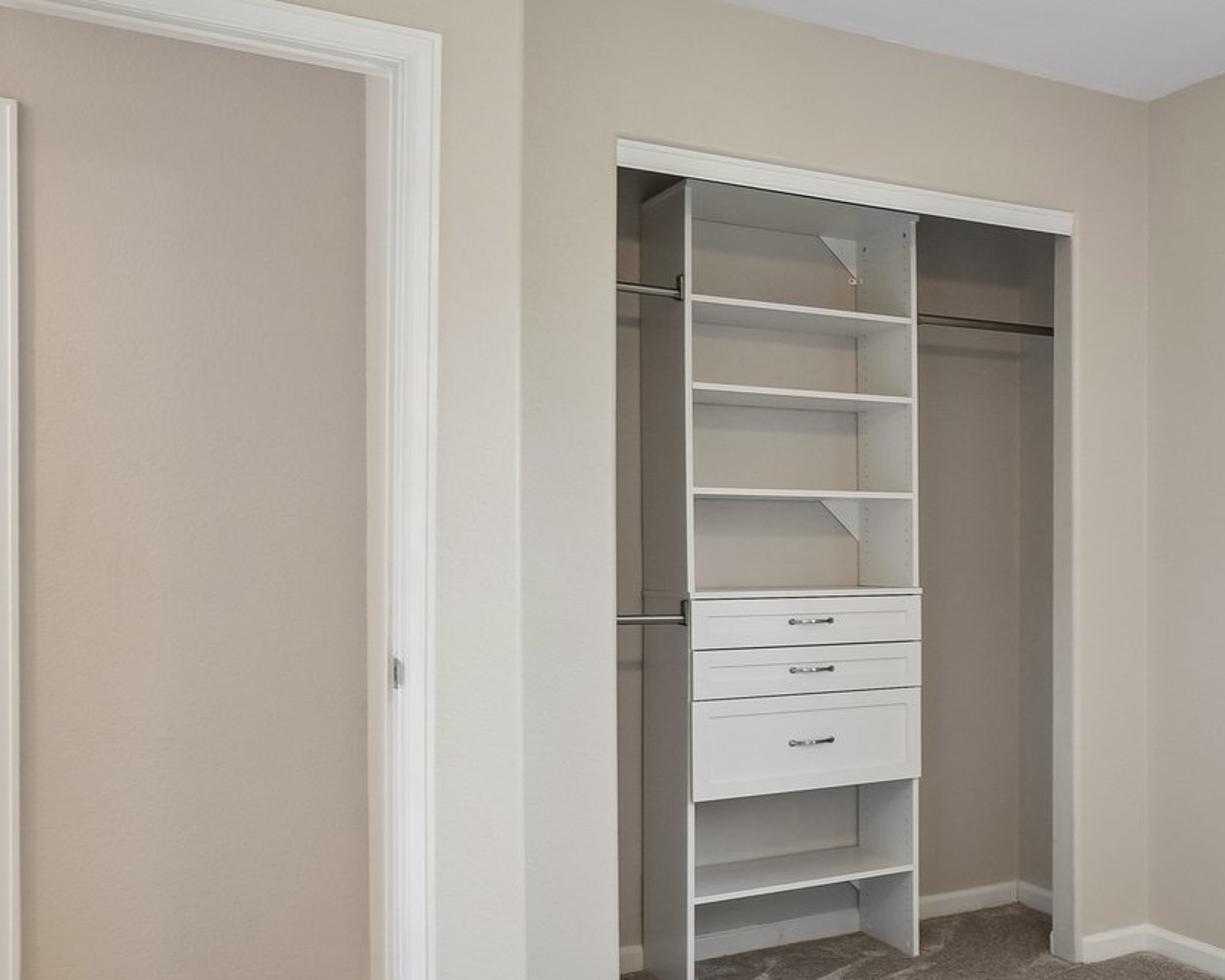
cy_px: 570
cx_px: 1340
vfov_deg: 38.9
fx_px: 1384
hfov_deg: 39.3
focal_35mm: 38
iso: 400
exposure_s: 1/15
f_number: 8
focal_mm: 11
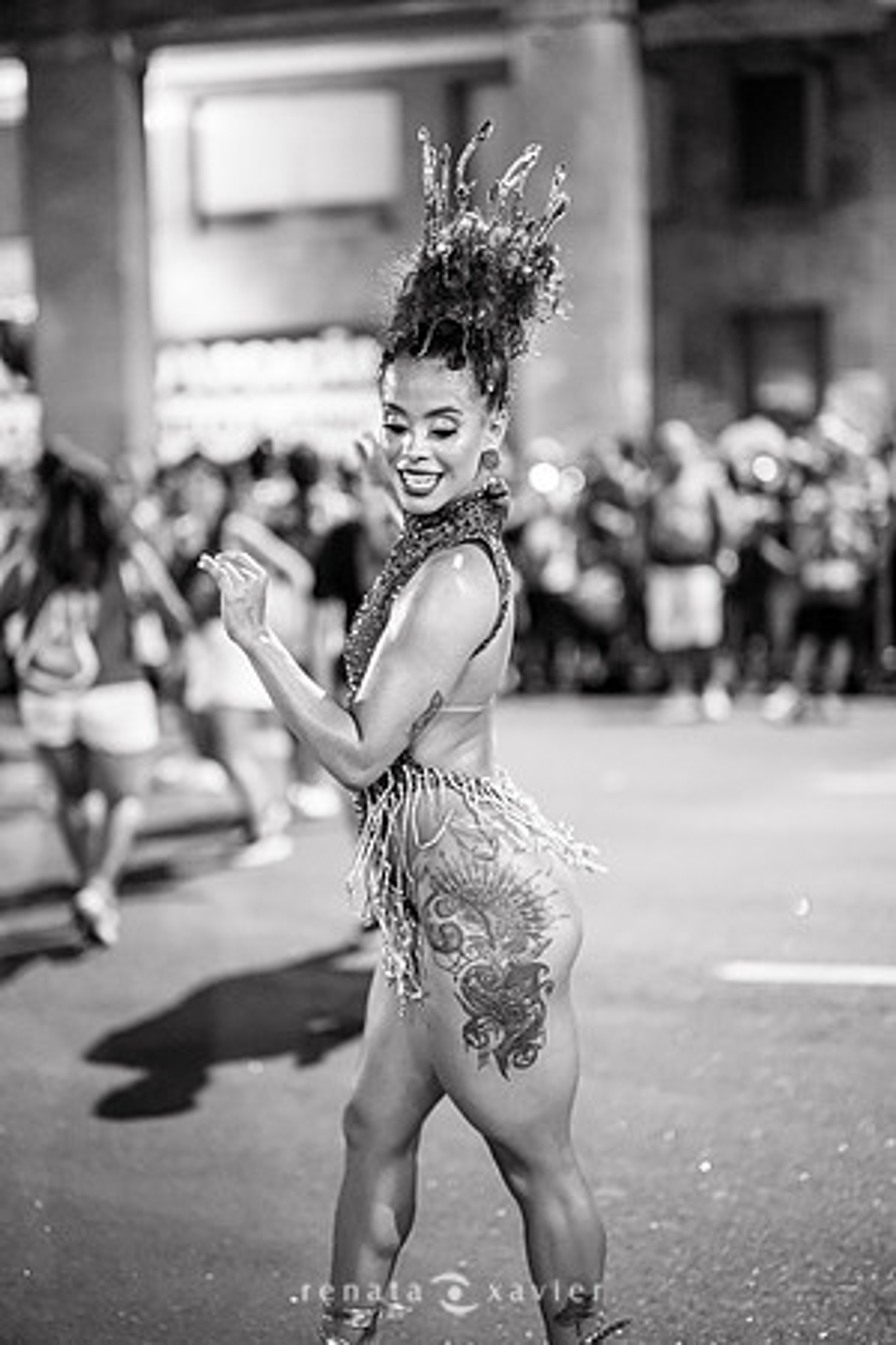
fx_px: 1867
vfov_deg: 39.6
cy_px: 672
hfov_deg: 27.0
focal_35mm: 50
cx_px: 448
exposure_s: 1/320
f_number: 1.2
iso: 2000
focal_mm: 50
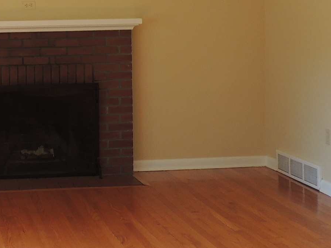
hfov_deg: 23.1
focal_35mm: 82
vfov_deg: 17.8
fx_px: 784
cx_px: 24
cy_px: 47
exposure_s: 1/60
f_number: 3
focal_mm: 4.3
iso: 100
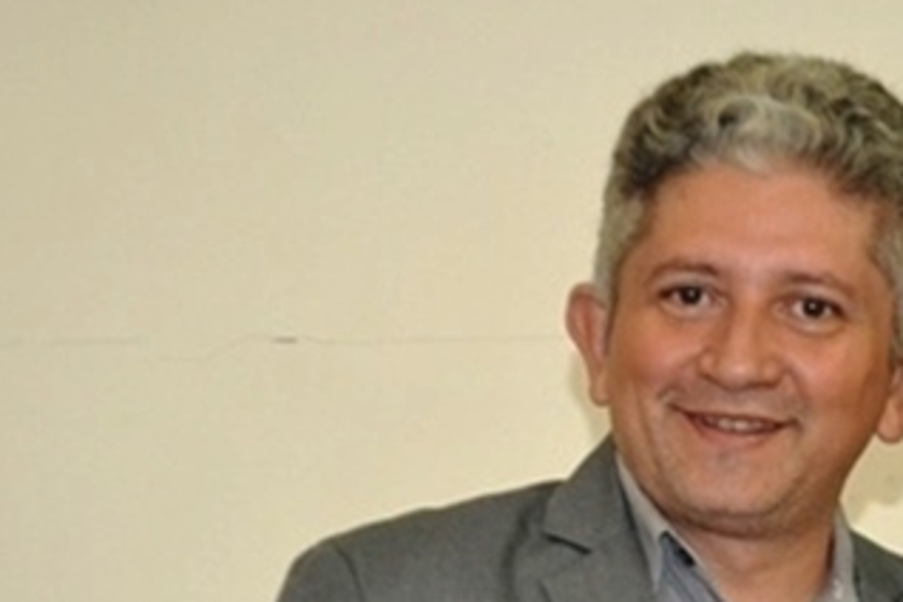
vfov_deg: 13.5
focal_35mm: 98
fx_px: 2458
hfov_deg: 20.5
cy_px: 747
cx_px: 775
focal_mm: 26
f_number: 4.2
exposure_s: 1/60
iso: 1800
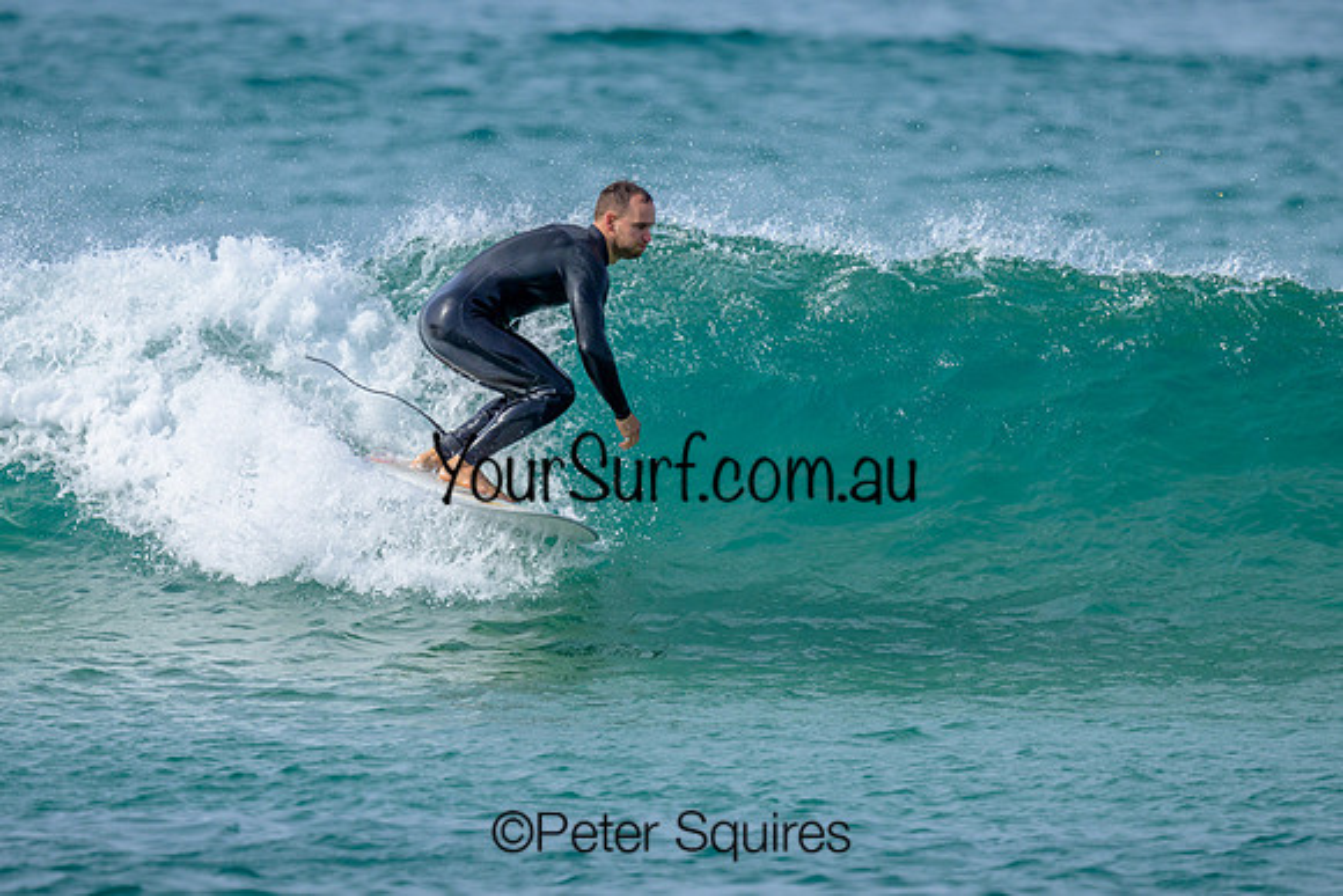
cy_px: 471
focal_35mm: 1101
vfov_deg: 1.3
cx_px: 612
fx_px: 41067
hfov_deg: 1.9
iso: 280
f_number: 6.3
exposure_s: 1/2000
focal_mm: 800
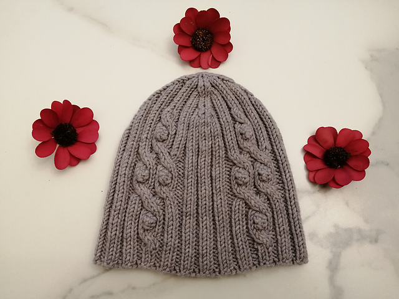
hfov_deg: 67.3
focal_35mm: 26
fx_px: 300
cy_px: 150
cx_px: 200
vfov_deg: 53.1
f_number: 1.8
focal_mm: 3.46
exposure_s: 1/25
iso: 320
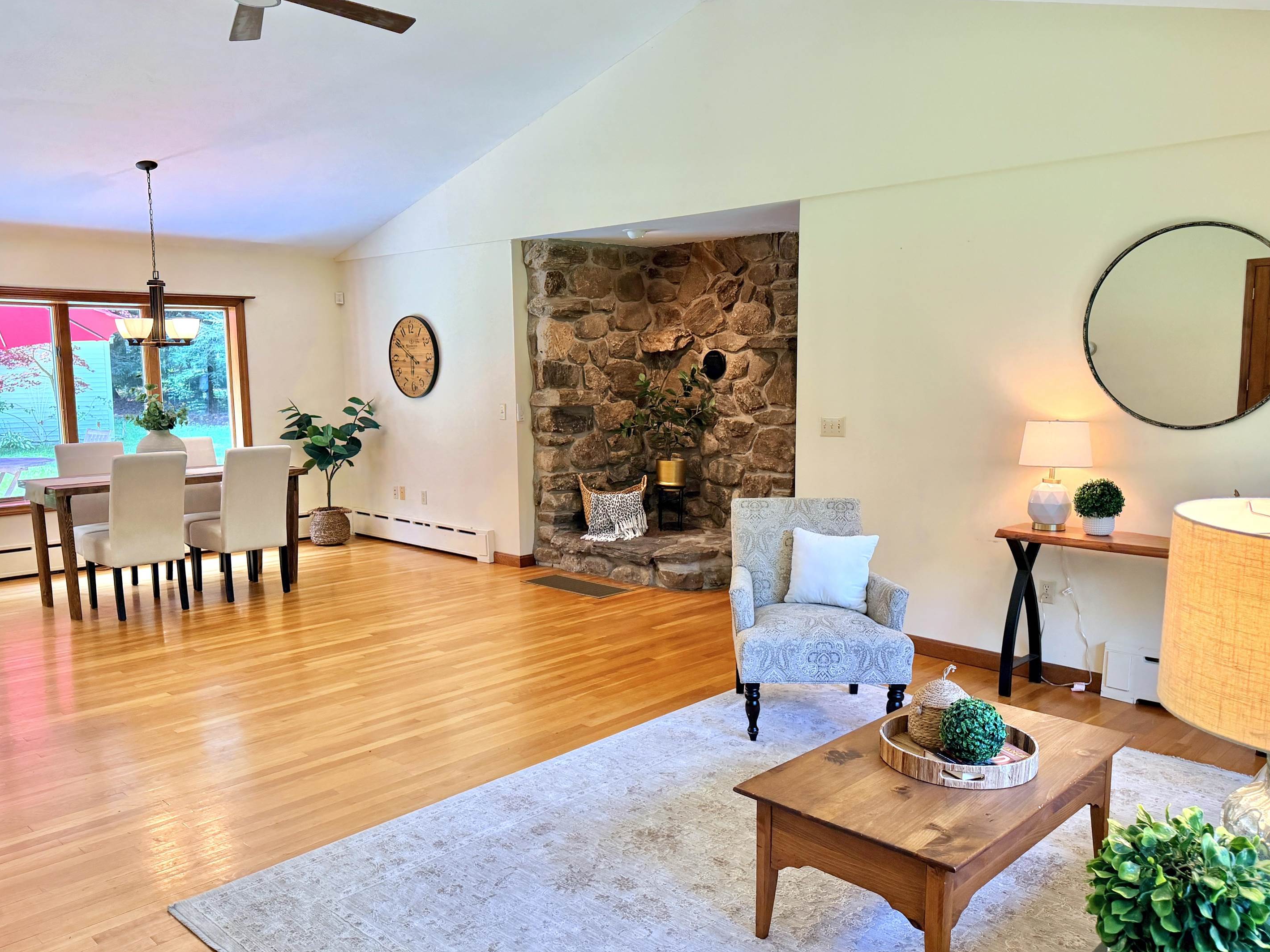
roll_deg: -1.6
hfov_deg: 67.3
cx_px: 637
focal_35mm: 26
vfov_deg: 53.0
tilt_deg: -6.9
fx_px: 954
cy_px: 486
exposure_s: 1/166
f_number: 1.78
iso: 160
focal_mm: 6.76
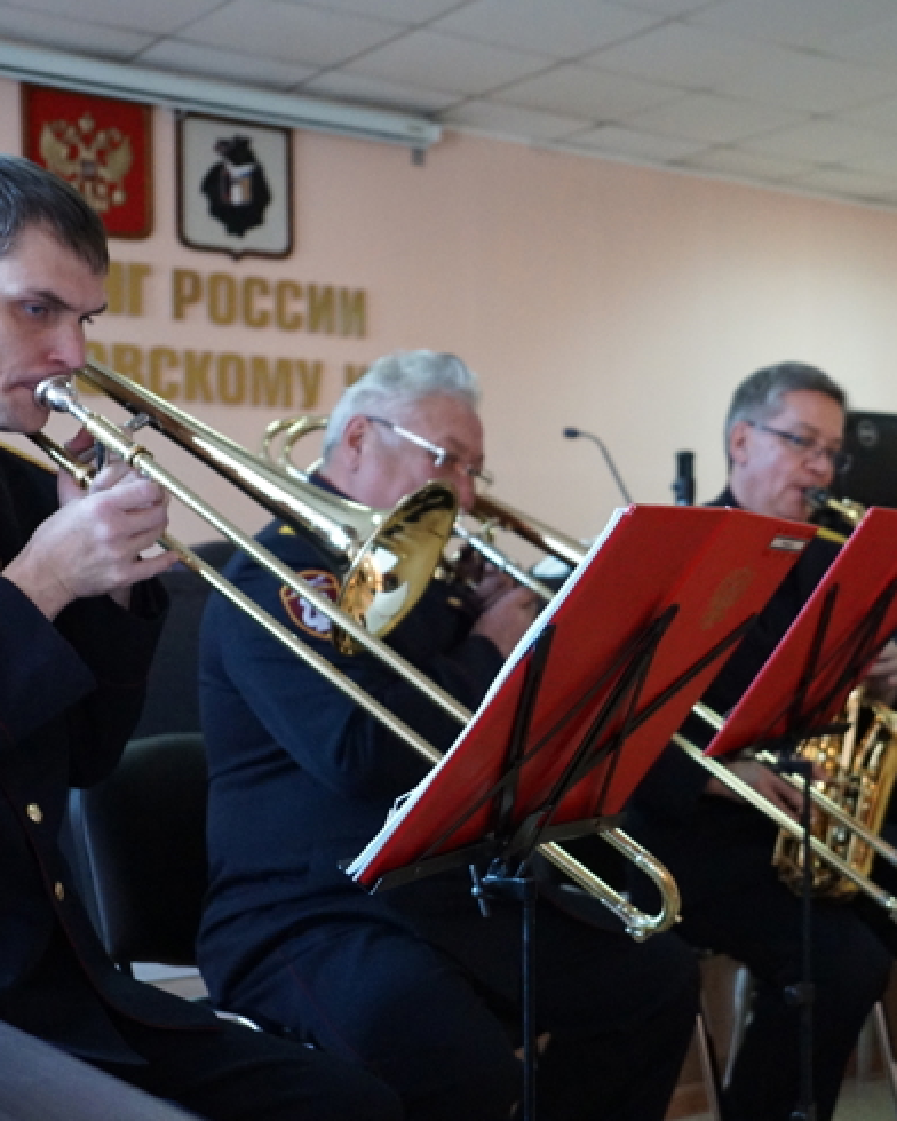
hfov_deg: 26.6
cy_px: 570
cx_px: 736
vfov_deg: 33.6
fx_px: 1858
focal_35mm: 56
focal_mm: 26
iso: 2500
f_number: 4
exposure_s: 1/160
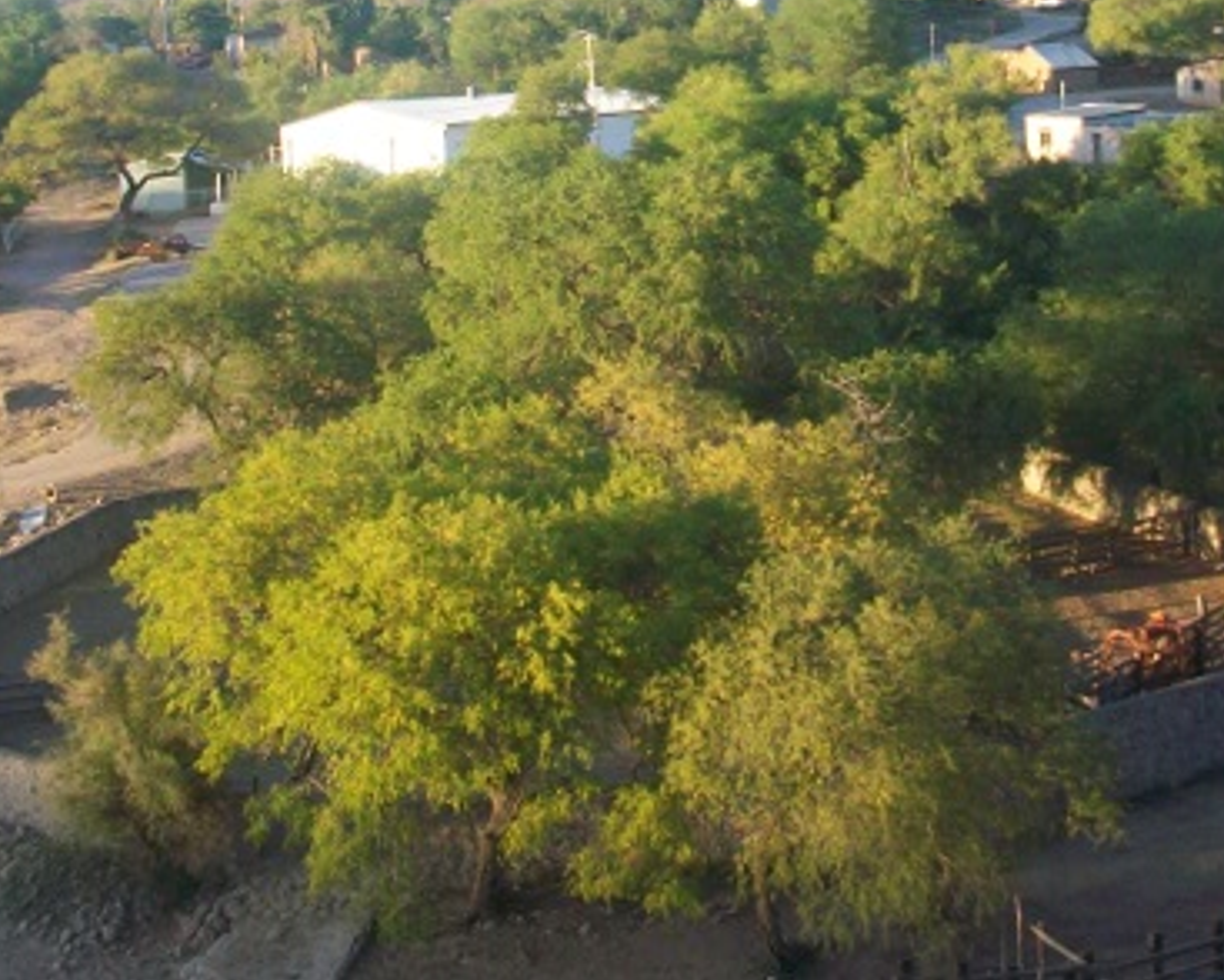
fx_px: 2465
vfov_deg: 22.0
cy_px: 93
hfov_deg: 27.8
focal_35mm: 68
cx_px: 744
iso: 64
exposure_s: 1/200
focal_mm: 5.7
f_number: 2.8
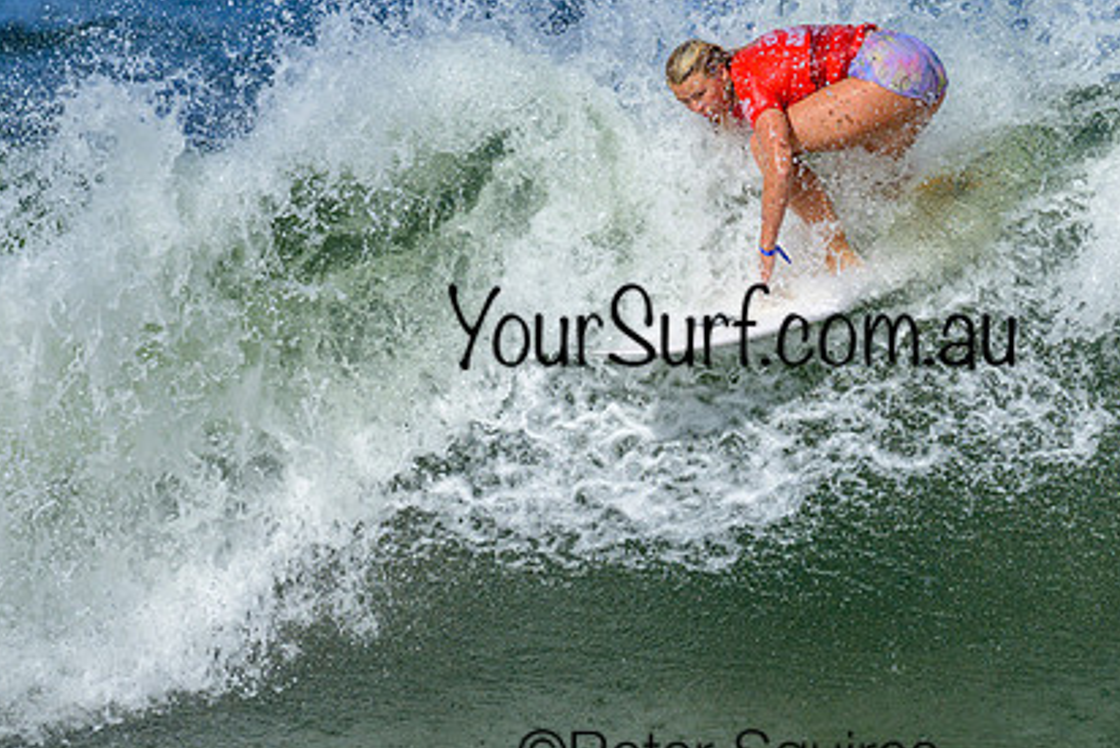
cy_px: 347
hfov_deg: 1.3
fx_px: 48143
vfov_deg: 0.9
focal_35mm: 1547
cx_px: 886
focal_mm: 800
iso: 280
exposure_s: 1/3200
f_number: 6.3
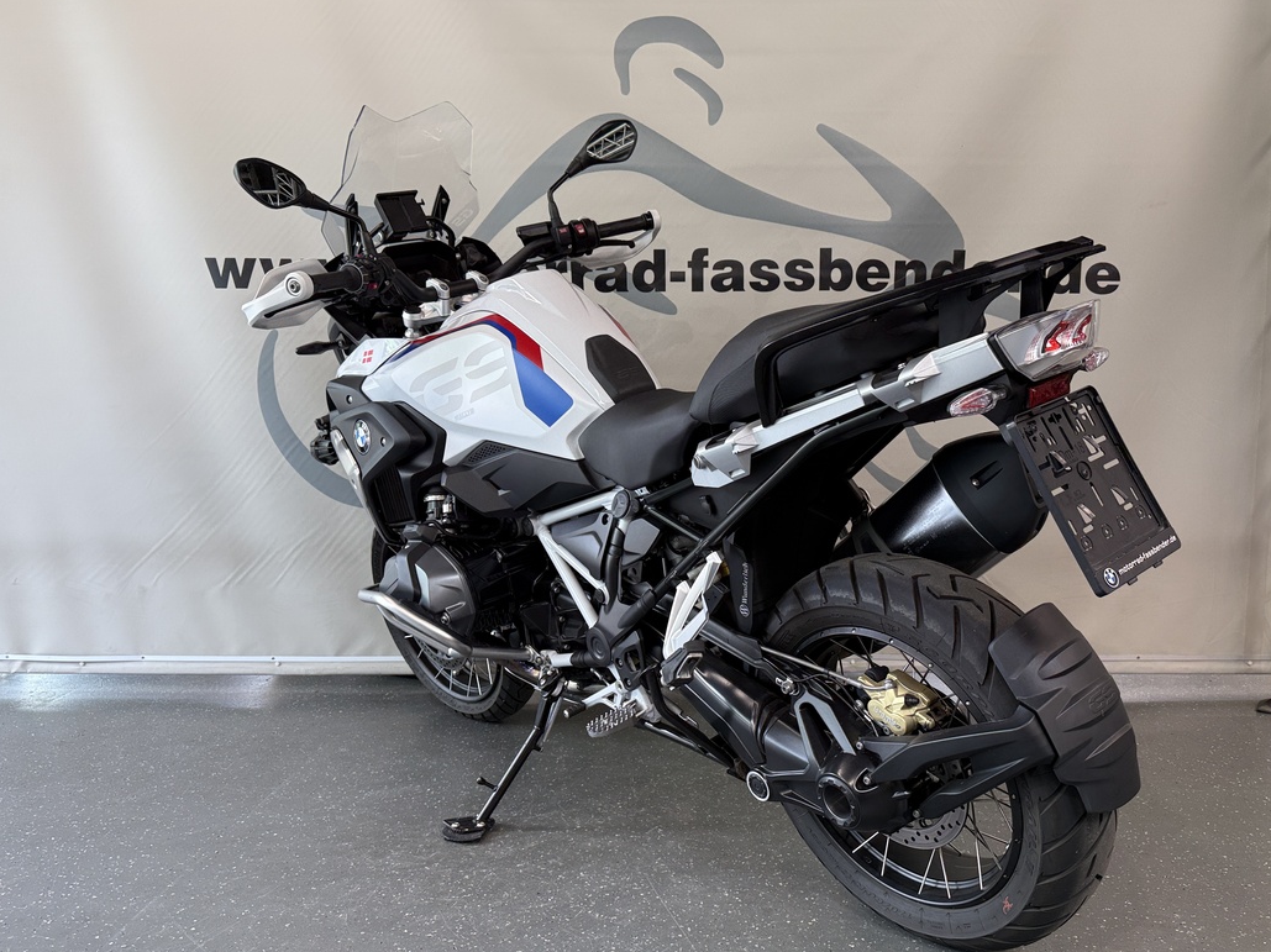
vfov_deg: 49.6
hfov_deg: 63.3
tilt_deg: -6.0
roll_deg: -0.5
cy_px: 521
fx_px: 1028
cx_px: 699
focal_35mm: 28
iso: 100
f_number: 1.78
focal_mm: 6.76
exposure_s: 1/100
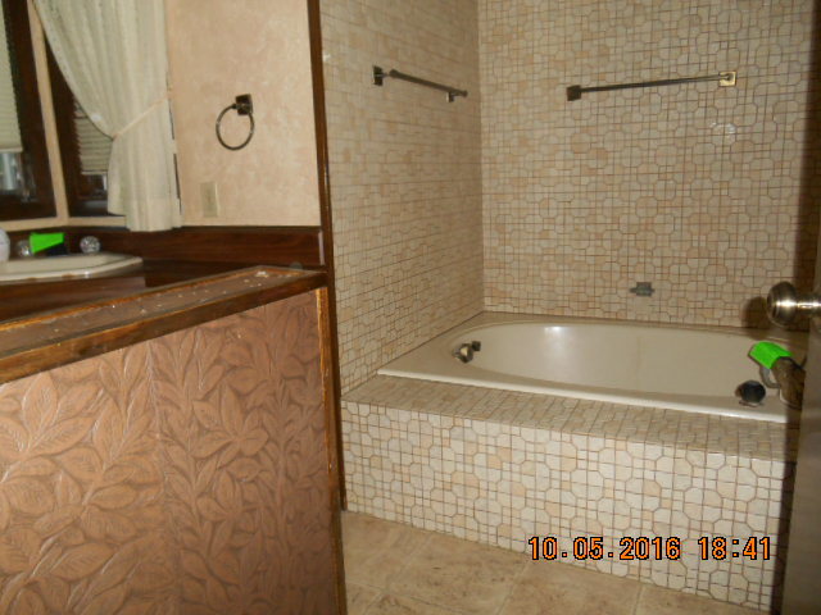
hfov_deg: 67.3
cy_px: 308
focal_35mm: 26
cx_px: 410
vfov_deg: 53.1
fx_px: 617
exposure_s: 1/25
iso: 250
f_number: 3.4
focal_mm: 4.7
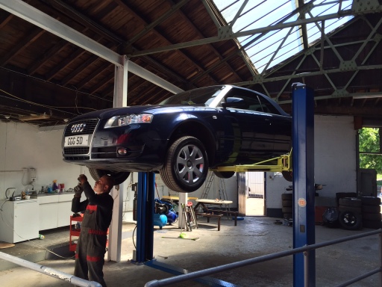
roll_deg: -2.0
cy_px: 144
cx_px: 191
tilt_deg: +4.2
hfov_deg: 61.7
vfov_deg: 48.2
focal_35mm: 29
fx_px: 320
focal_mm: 4.15
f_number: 2.2
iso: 32
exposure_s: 1/120
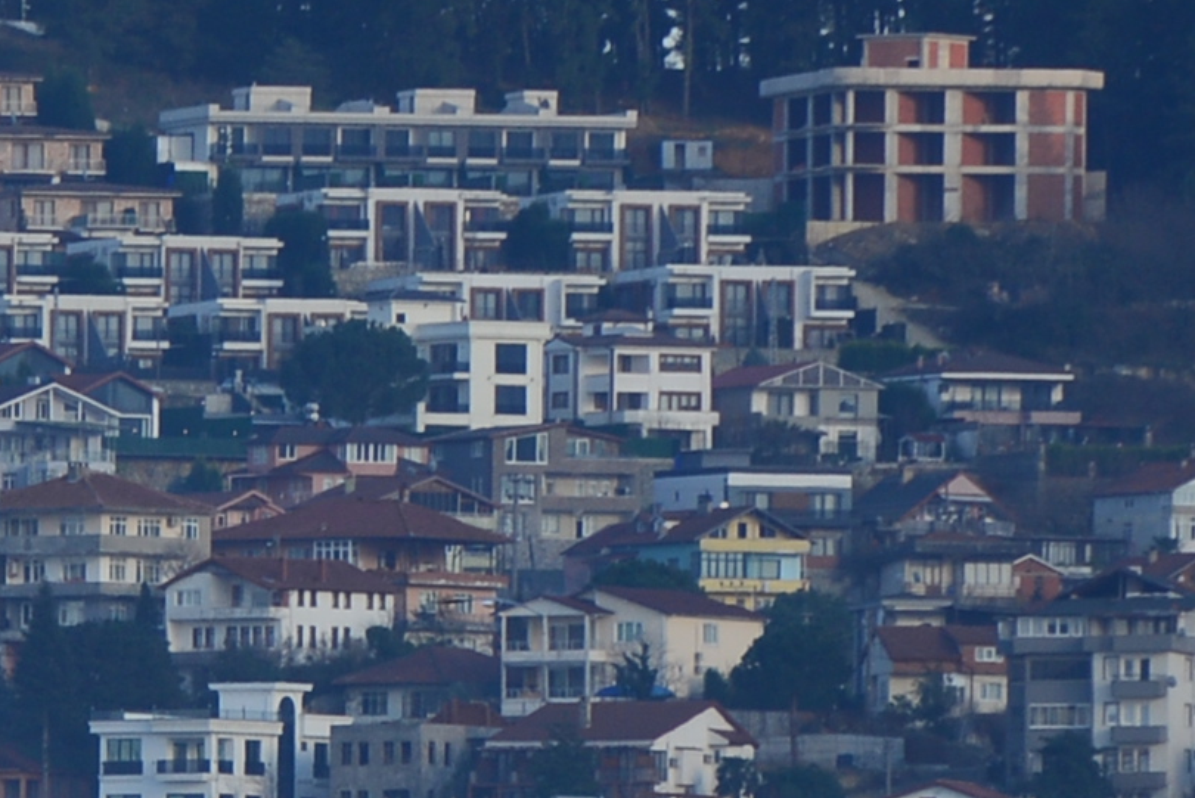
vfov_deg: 1.6
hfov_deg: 2.4
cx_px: -1059
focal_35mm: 874
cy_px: 1065
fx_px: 29019
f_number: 5.6
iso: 100
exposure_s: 1/200
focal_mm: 105
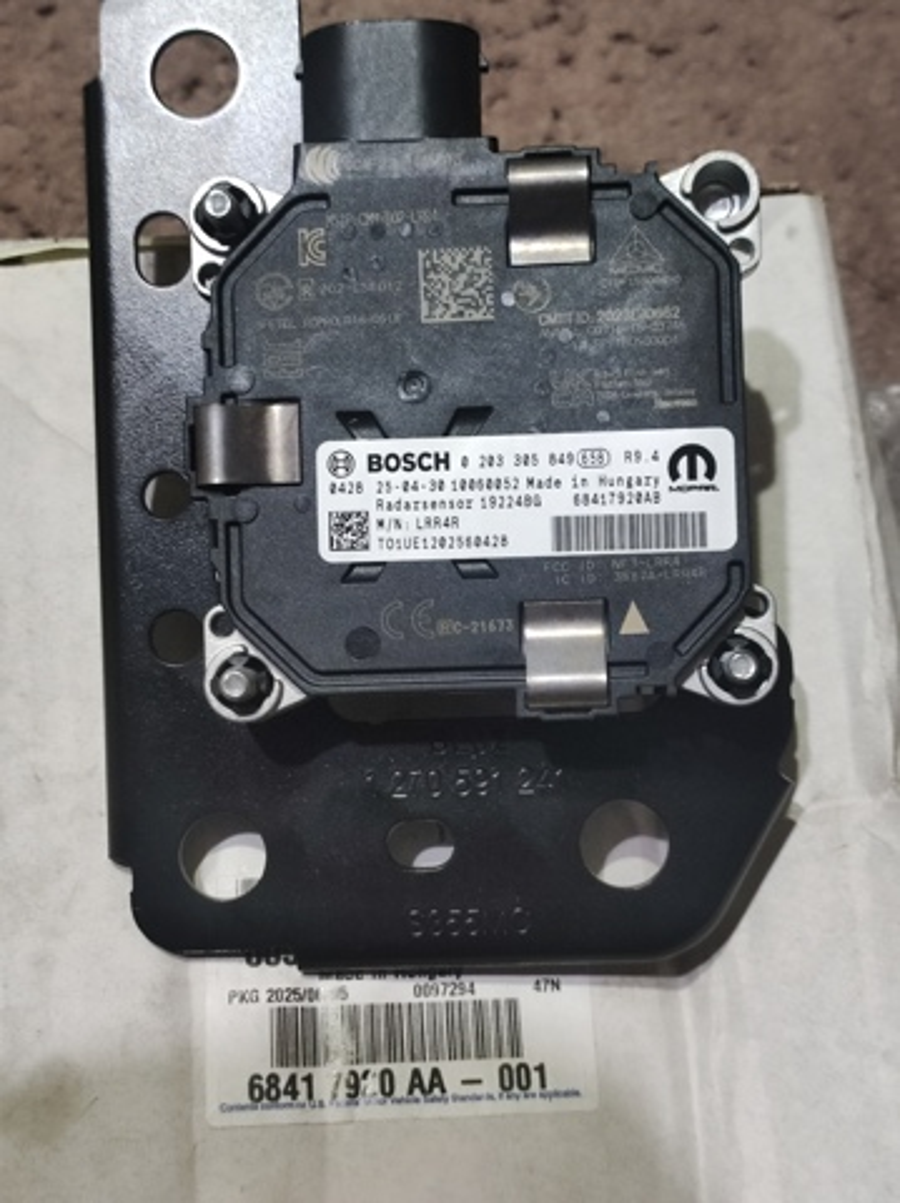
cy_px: 602
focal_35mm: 17
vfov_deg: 91.1
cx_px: 450
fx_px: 590
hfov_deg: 74.6
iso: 1332
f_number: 1.79
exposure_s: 1/33
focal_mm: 4.74
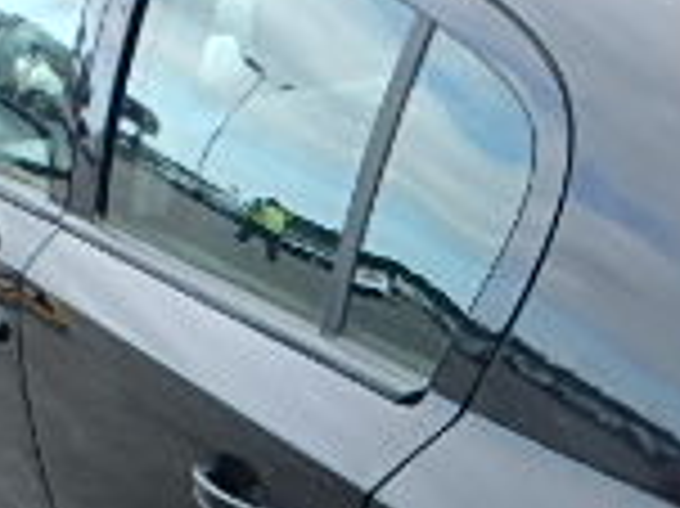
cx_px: 775
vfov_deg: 15.3
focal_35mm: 89
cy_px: 760
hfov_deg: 20.8
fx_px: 1747
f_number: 3.5
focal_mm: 3.7
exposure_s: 1/250
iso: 125
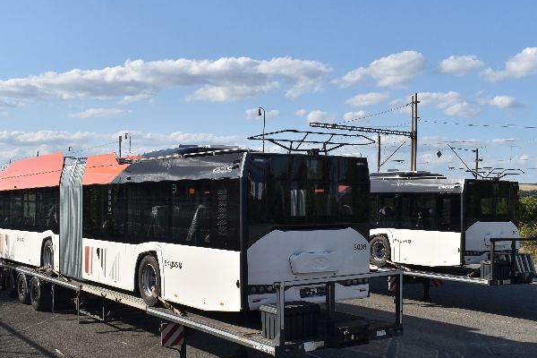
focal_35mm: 48
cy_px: 185
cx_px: 266
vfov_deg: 28.1
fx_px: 716
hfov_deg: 41.1
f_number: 10
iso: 100
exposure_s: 1/400
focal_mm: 24
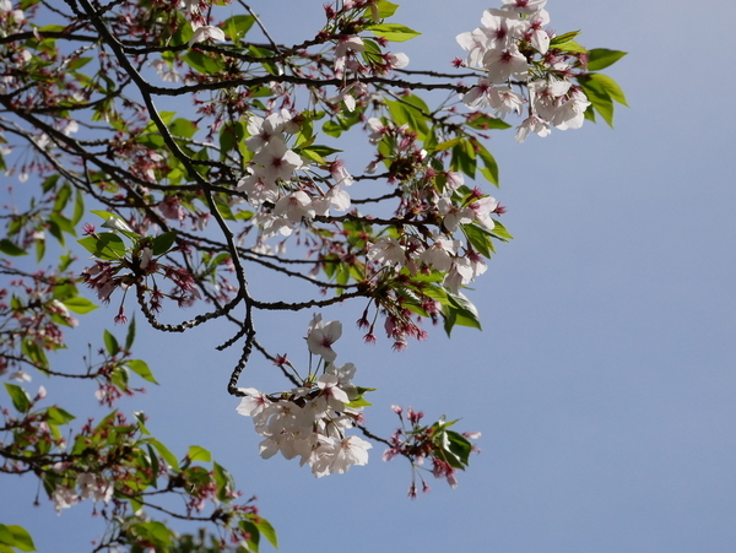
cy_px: 276
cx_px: 368
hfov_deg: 16.4
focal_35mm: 120
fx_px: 2553
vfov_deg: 12.4
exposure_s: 1/2000
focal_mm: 60
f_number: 11
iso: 800
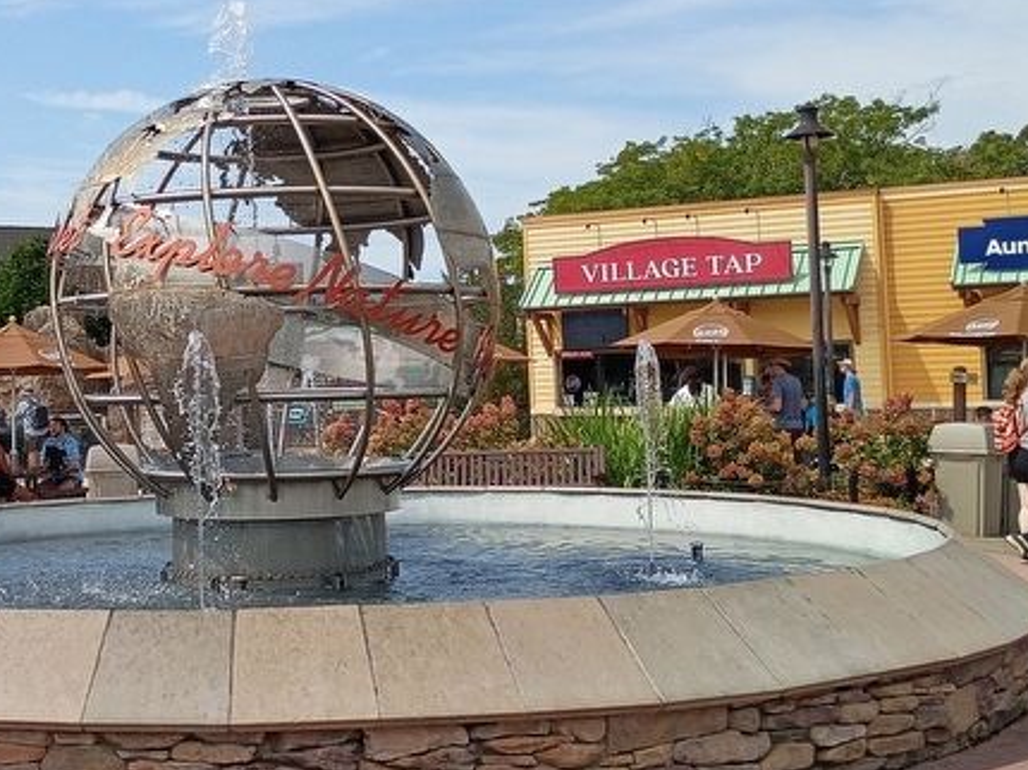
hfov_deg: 34.7
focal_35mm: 54
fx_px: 1603
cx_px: 237
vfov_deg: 27.0
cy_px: 320
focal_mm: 4.27
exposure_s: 1/1225
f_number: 1.8
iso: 103
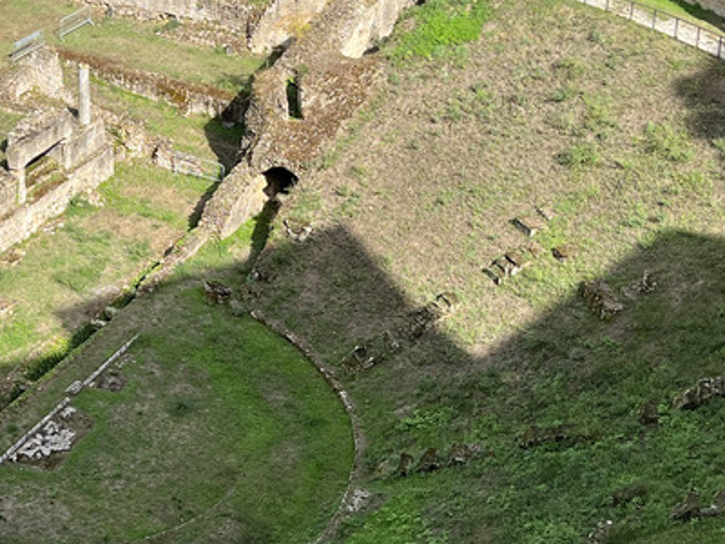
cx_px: 169
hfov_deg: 24.7
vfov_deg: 18.8
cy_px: 169
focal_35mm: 78
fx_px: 1634
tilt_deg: -28.4
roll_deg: +0.1
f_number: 1.5
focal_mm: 5.7
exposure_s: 1/2695
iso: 50
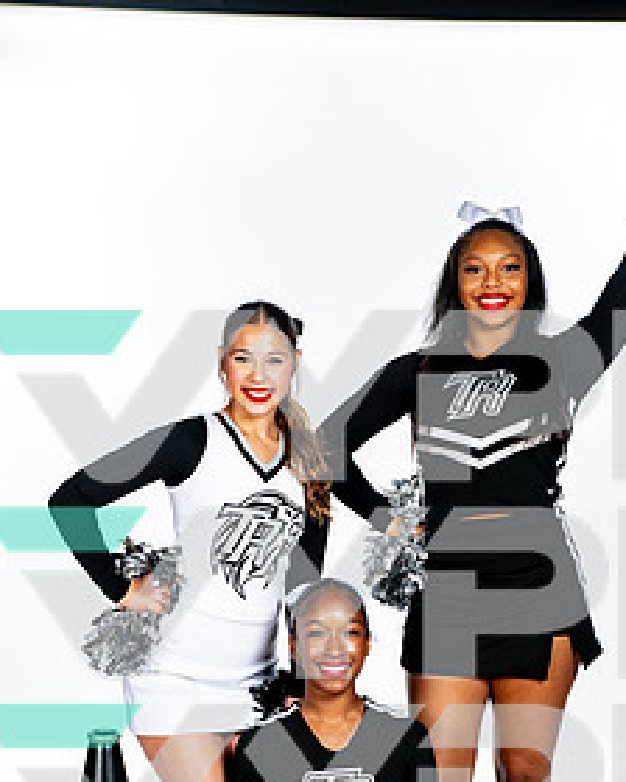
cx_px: 391
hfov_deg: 18.5
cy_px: 595
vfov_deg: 22.8
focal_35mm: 83
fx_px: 1922
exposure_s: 1/320
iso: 250
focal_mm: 55
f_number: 7.1
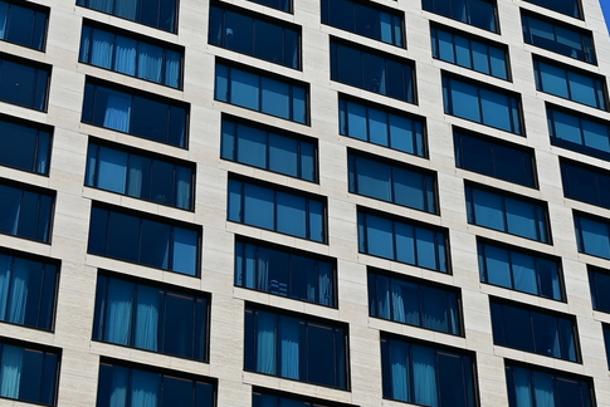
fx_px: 1577
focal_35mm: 93
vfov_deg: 14.5
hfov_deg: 21.7
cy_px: -10
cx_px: 462
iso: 100
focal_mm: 30
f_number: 9
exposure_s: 1/320
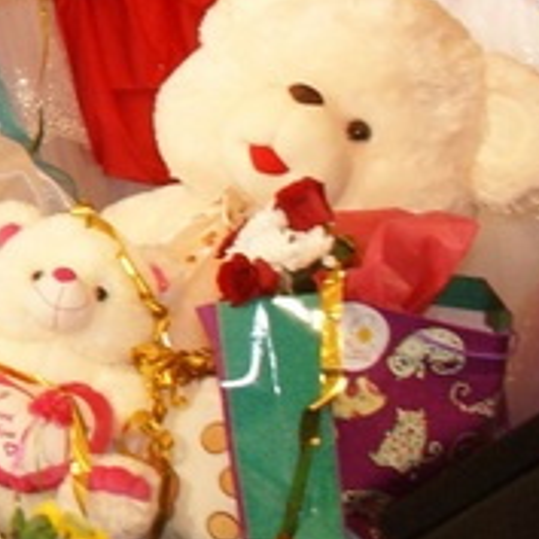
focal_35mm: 194
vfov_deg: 8.8
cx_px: -749
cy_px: -289
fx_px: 3418
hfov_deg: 8.3
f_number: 5.6
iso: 400
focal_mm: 30
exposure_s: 1/40
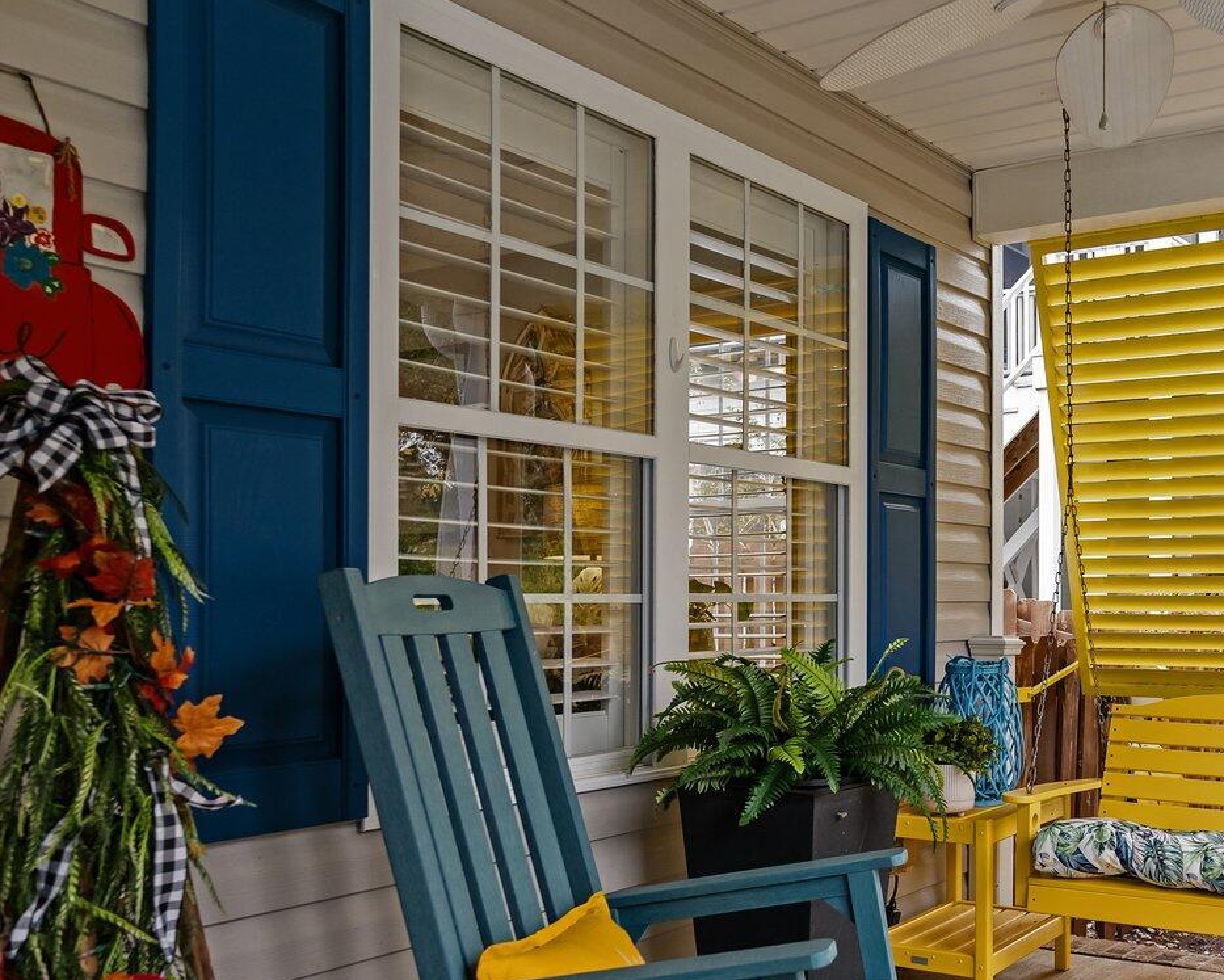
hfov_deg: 49.2
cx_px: 934
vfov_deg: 41.9
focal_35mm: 35
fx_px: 1268
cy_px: 611
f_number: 3.5
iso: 160
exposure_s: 1/125
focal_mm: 17
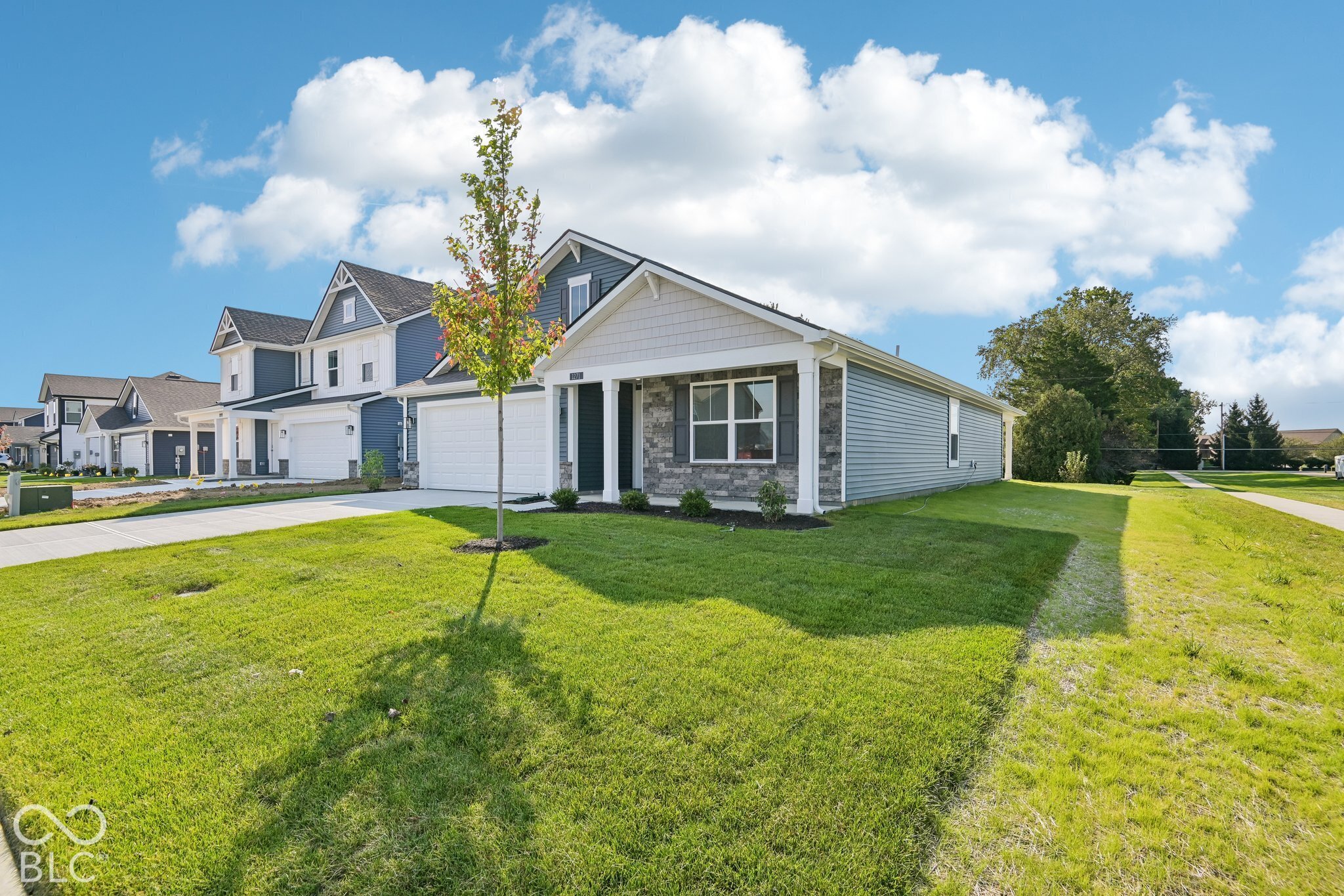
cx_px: 672
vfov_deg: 73.7
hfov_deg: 96.7
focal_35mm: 16
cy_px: 448
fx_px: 597
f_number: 8
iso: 100
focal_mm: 16
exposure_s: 1/200
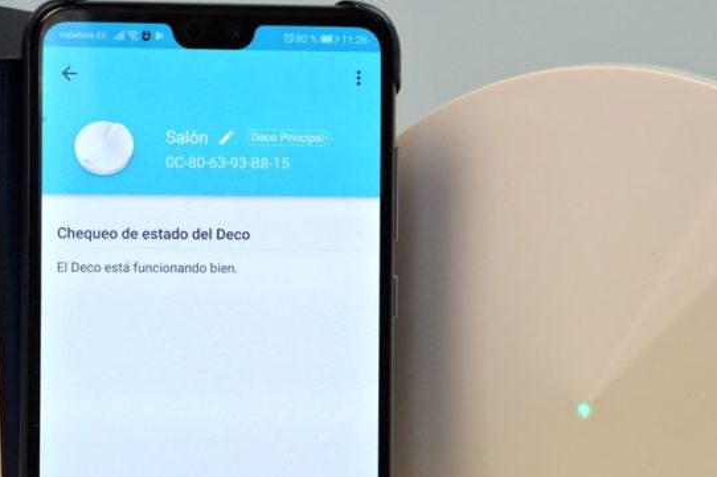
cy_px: 241
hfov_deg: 24.5
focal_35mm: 83
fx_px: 1652
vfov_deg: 16.4
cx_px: 351
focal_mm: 50
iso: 1600
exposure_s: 1/50
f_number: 10
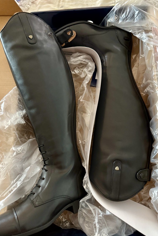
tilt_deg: -74.6
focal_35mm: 26
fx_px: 171
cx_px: 87
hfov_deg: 49.5
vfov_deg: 69.4
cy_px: 119
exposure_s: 1/30
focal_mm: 6.76
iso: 1000
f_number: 1.78
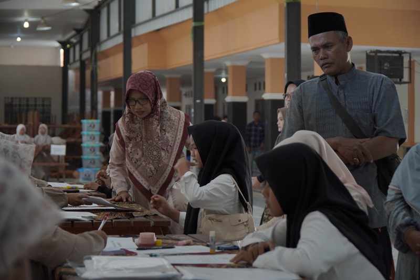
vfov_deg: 15.7
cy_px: 140
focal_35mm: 87
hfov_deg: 23.4
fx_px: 1015
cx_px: 210
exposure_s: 1/125
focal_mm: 58
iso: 250
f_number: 4
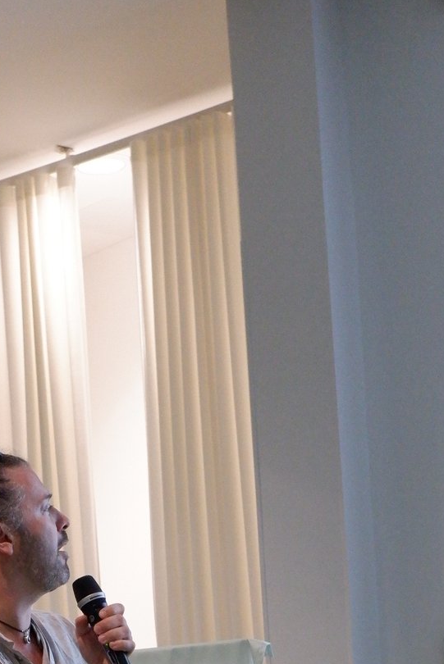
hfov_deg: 11.7
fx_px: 2143
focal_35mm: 116
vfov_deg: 16.9
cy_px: 790
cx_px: 11
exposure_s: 1/180
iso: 5000
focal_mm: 31.4
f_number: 4.7
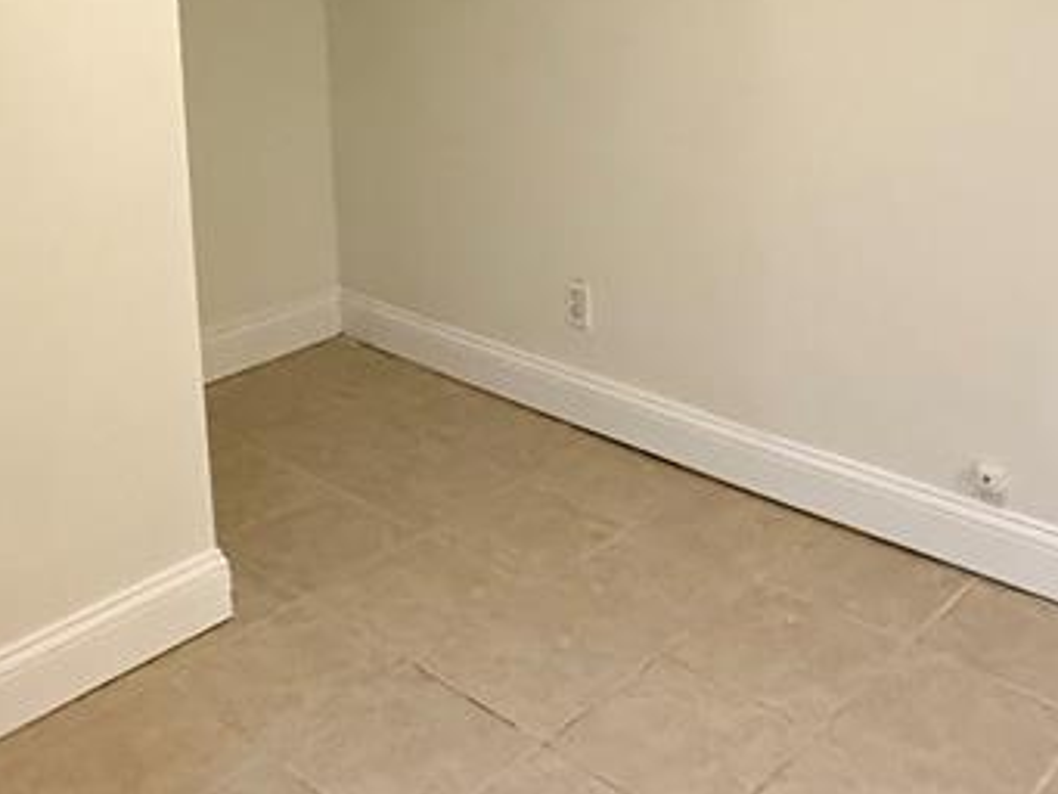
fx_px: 1284
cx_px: 515
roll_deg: +1.3
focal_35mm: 42
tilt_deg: -8.5
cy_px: 78
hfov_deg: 44.8
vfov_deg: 32.6
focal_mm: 2.22
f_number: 2.2
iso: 1000
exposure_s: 1/60
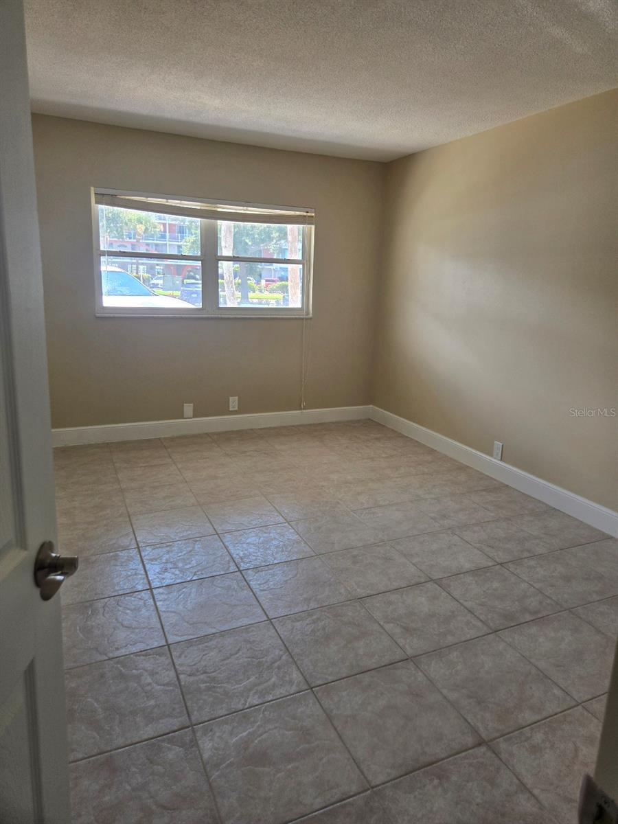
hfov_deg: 58.9
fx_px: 547
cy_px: 412
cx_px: 309
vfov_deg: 73.9
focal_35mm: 23
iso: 50
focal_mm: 5.4
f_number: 1.8
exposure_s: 1/120
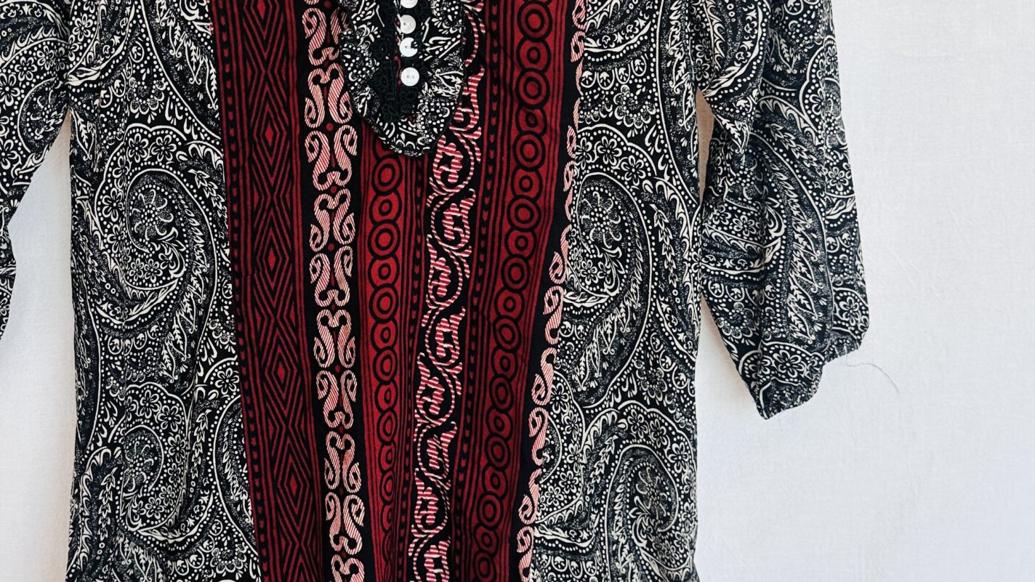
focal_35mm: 47
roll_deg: -2.4
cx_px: 389
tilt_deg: -11.5
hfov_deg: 43.4
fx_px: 1290
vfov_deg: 25.4
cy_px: 271
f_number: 1.78
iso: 64
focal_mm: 6.86
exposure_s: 1/137
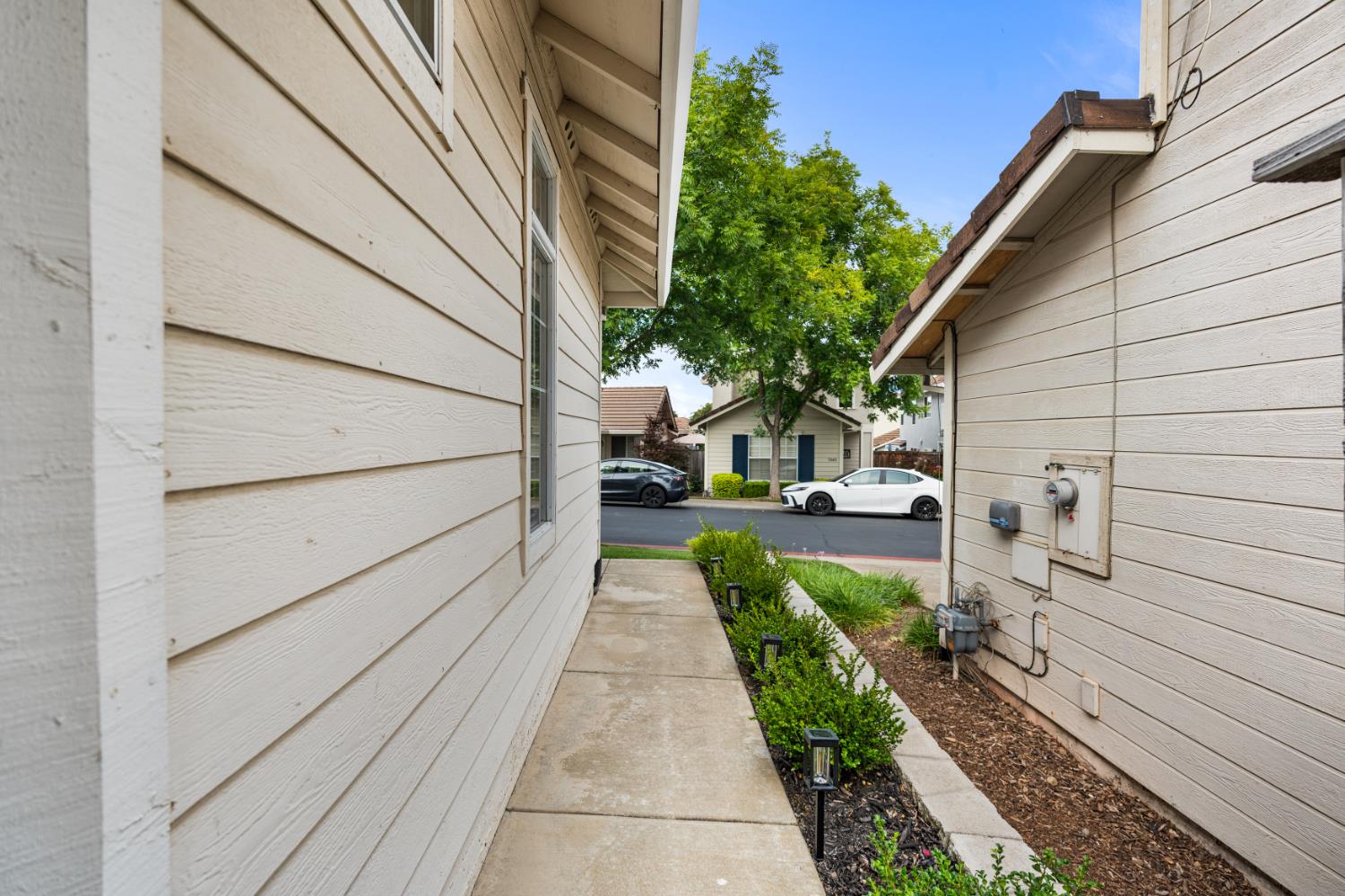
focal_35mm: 16
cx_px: 672
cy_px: 448
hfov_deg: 96.8
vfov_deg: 73.7
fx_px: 598
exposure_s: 1/125
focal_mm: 16
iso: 160
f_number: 4
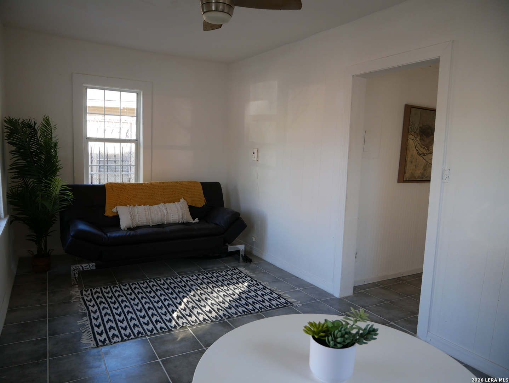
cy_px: 192
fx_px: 353
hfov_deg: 71.6
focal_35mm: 24
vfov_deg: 56.9
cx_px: 254
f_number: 3.5
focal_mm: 12
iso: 200
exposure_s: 1/60
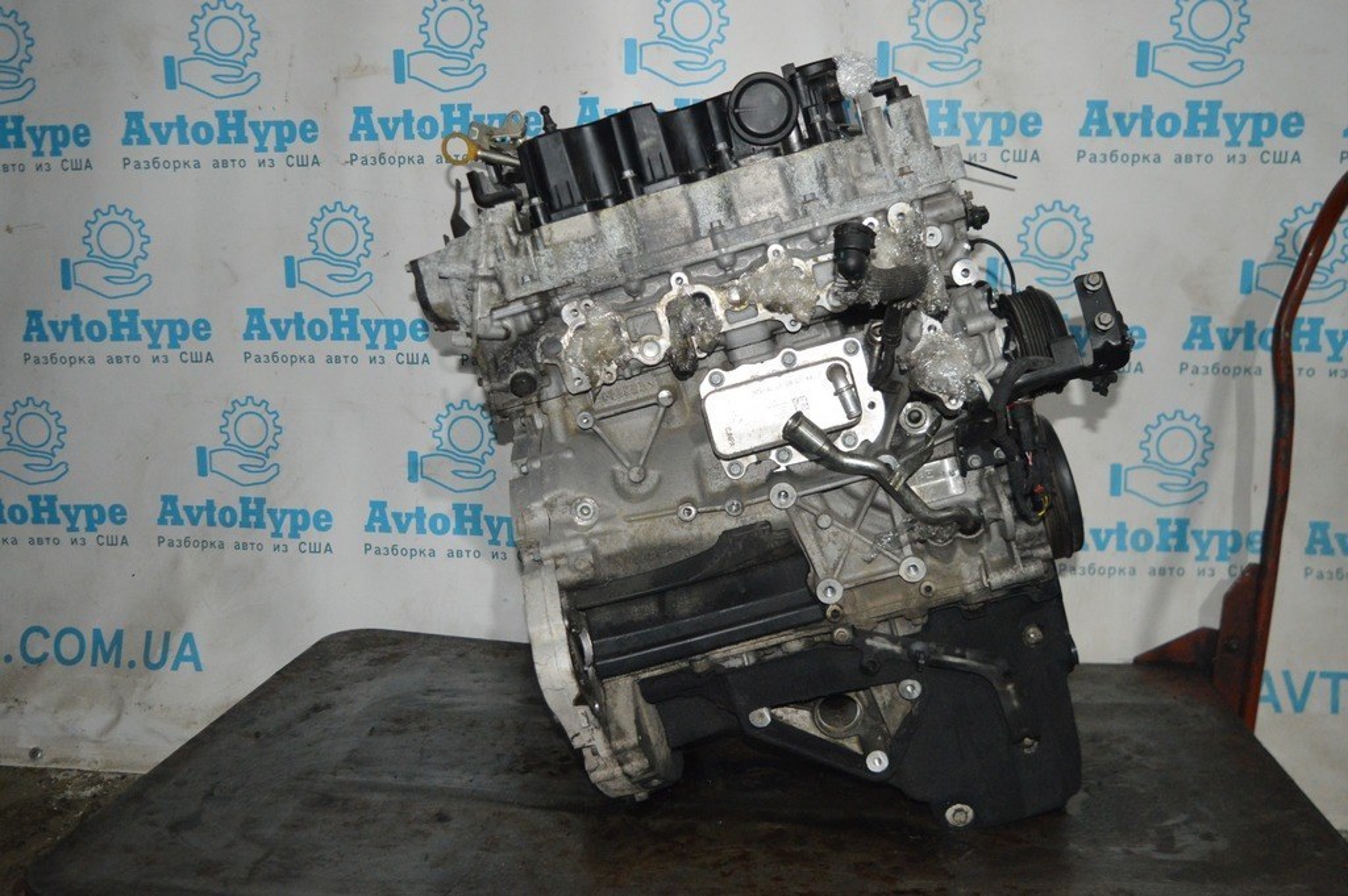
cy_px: 448
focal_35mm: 33
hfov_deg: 57.3
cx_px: 674
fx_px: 1235
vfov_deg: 39.9
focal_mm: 22
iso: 2000
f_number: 3.8
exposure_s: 1/30
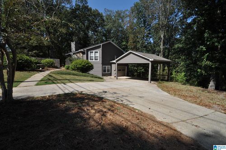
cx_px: 113
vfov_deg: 77.2
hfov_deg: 100.5
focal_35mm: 15
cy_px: 75
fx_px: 94
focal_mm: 10
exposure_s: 1/320
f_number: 10
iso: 200
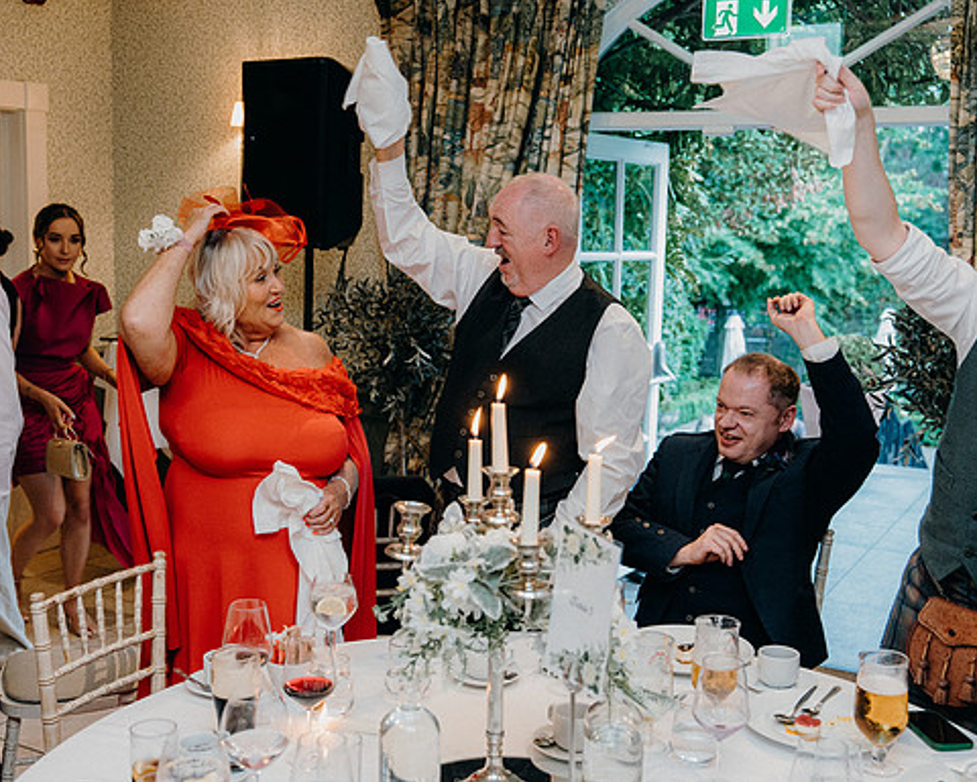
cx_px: 484
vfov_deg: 35.7
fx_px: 1214
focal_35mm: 42
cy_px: 390
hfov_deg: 43.8
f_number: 3.5
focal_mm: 37
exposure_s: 1/160
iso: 2500
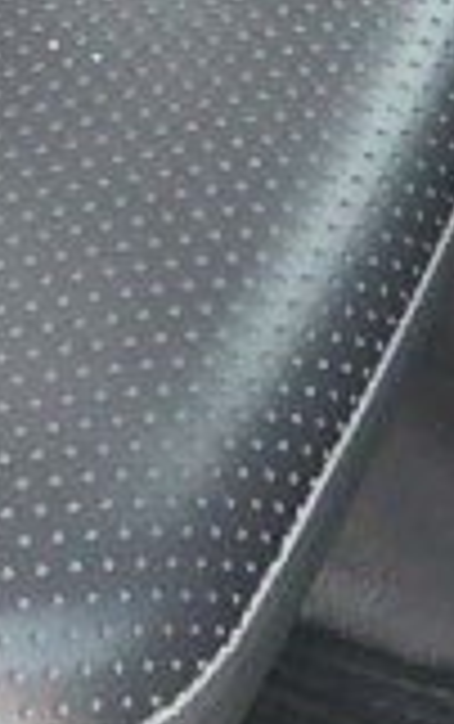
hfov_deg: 8.5
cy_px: 351
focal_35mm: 143
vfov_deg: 14.6
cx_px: -607
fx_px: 2823
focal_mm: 6.1
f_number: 3.8
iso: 160
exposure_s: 1/50
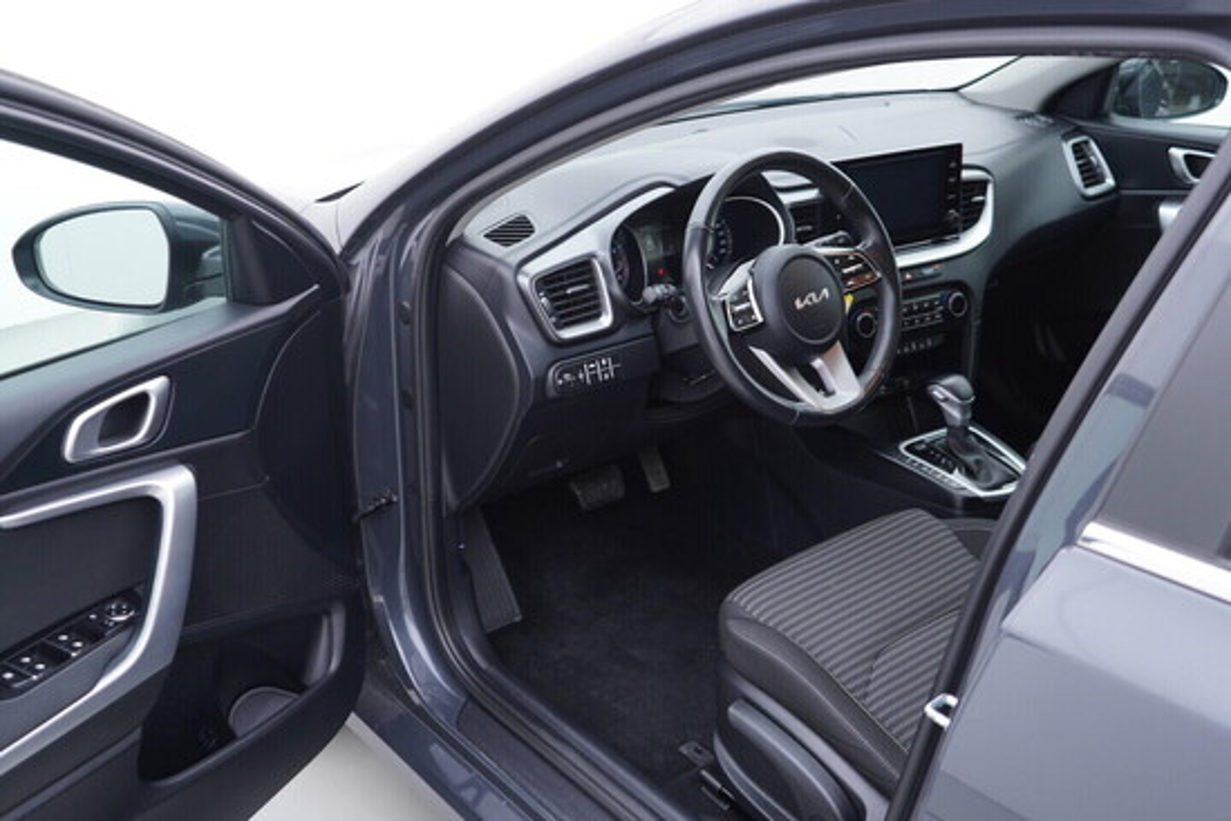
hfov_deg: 53.1
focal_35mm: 36
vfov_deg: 36.9
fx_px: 1231
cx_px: 616
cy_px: 410
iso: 160
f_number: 2.8
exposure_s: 1/40
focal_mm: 24
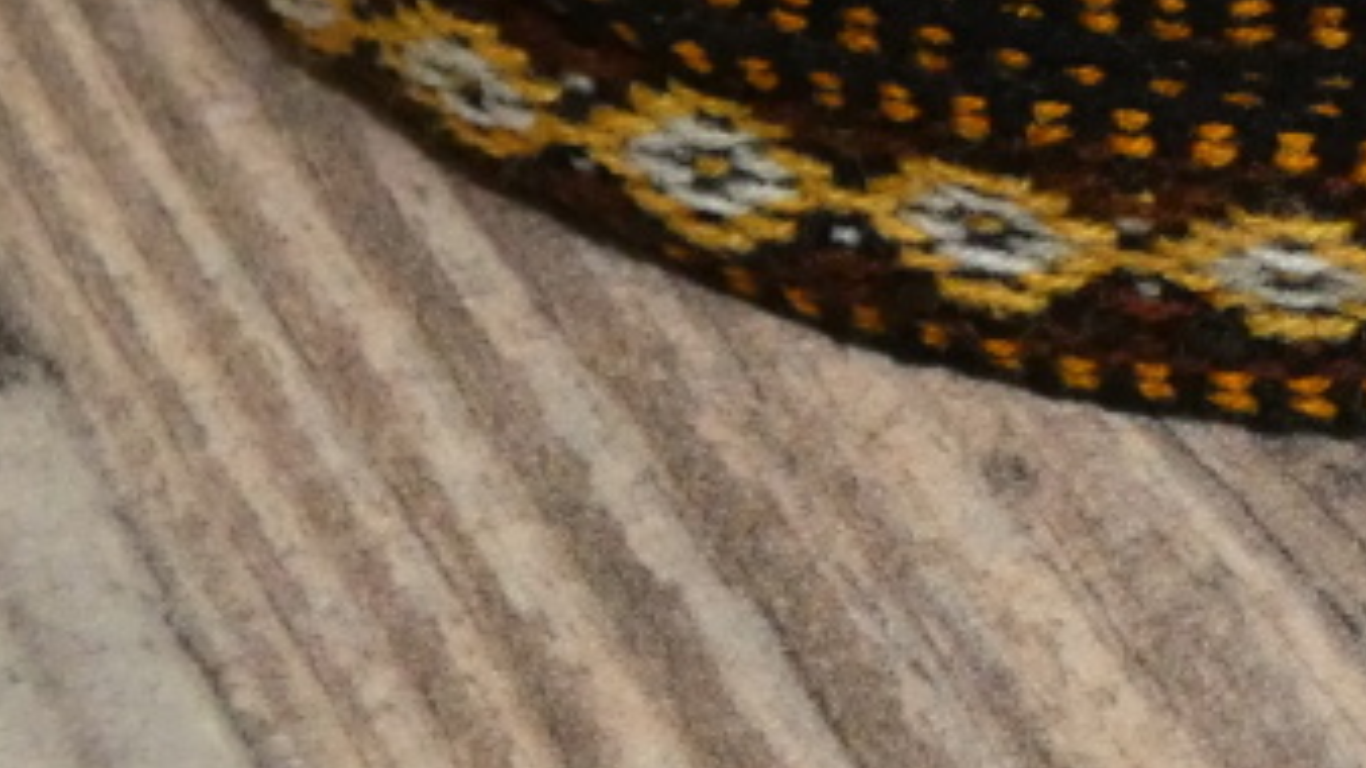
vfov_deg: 13.8
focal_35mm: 85
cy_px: -170
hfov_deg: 23.7
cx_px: 1451
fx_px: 3078
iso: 800
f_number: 3.4
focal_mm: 6
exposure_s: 1/60
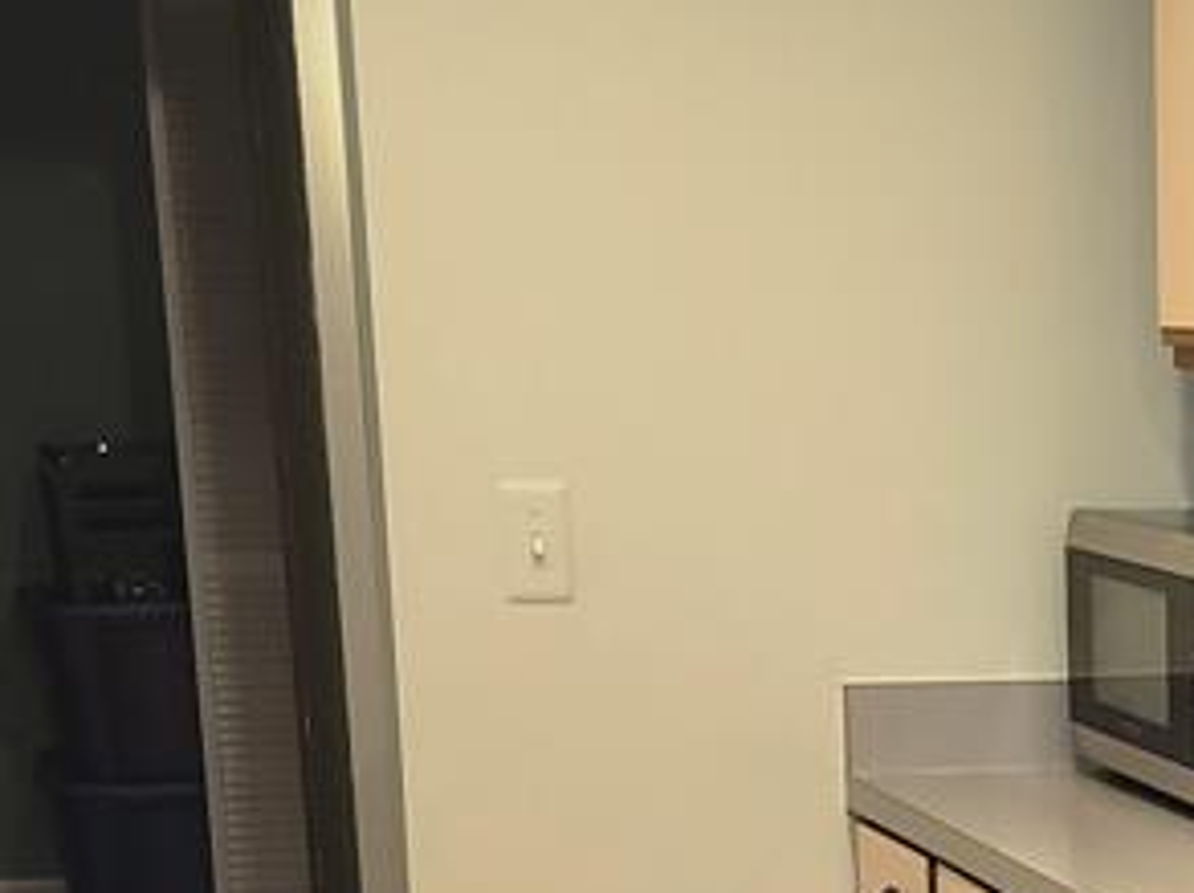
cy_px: 1142
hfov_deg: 19.4
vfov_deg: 15.5
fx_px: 3135
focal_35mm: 91
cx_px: 1663
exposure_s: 1/40
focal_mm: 5.4
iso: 100
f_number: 1.8
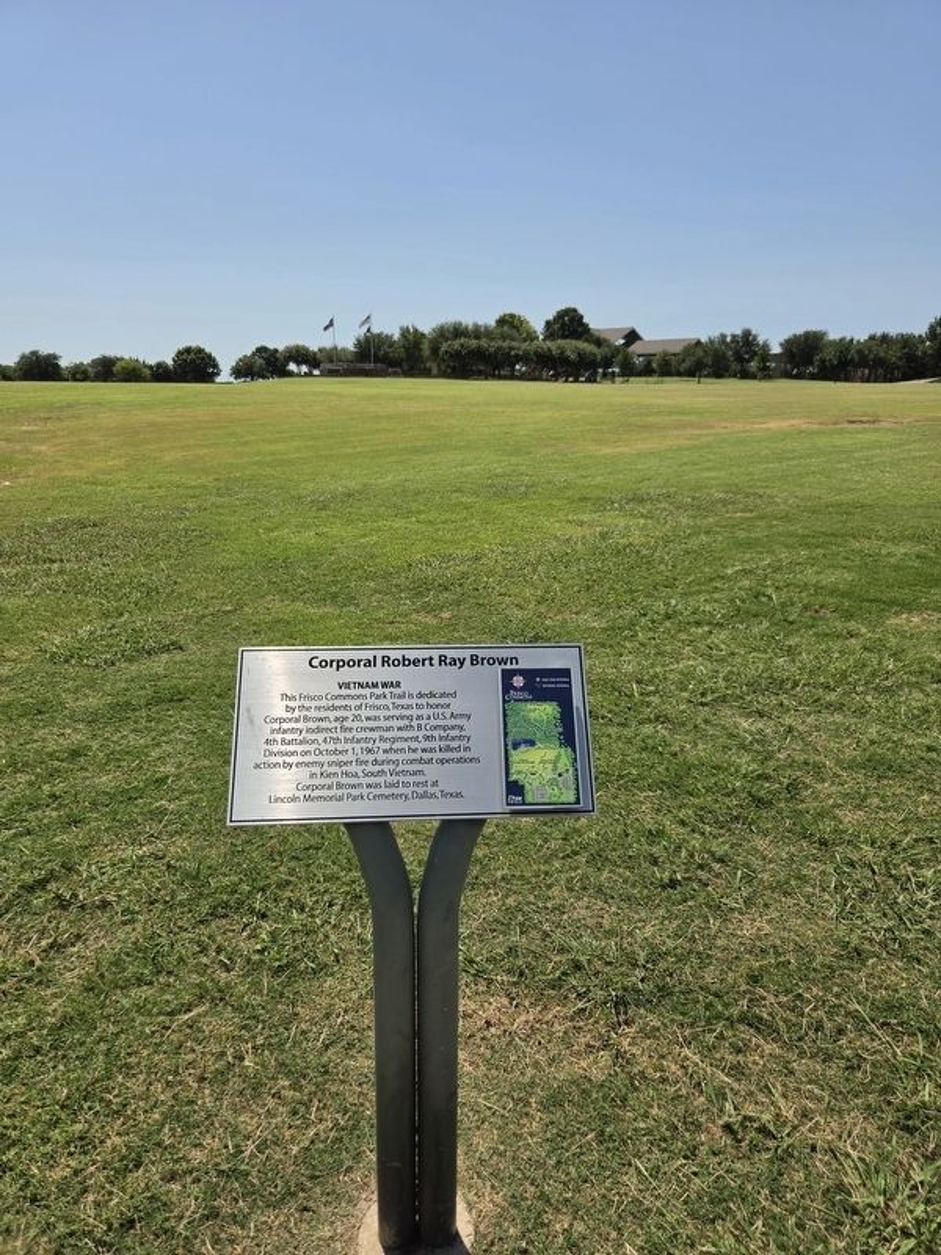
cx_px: 470
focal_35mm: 23
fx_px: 834
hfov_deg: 58.9
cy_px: 628
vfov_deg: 73.9
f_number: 1.8
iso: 80
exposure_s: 1/6836
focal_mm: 5.4
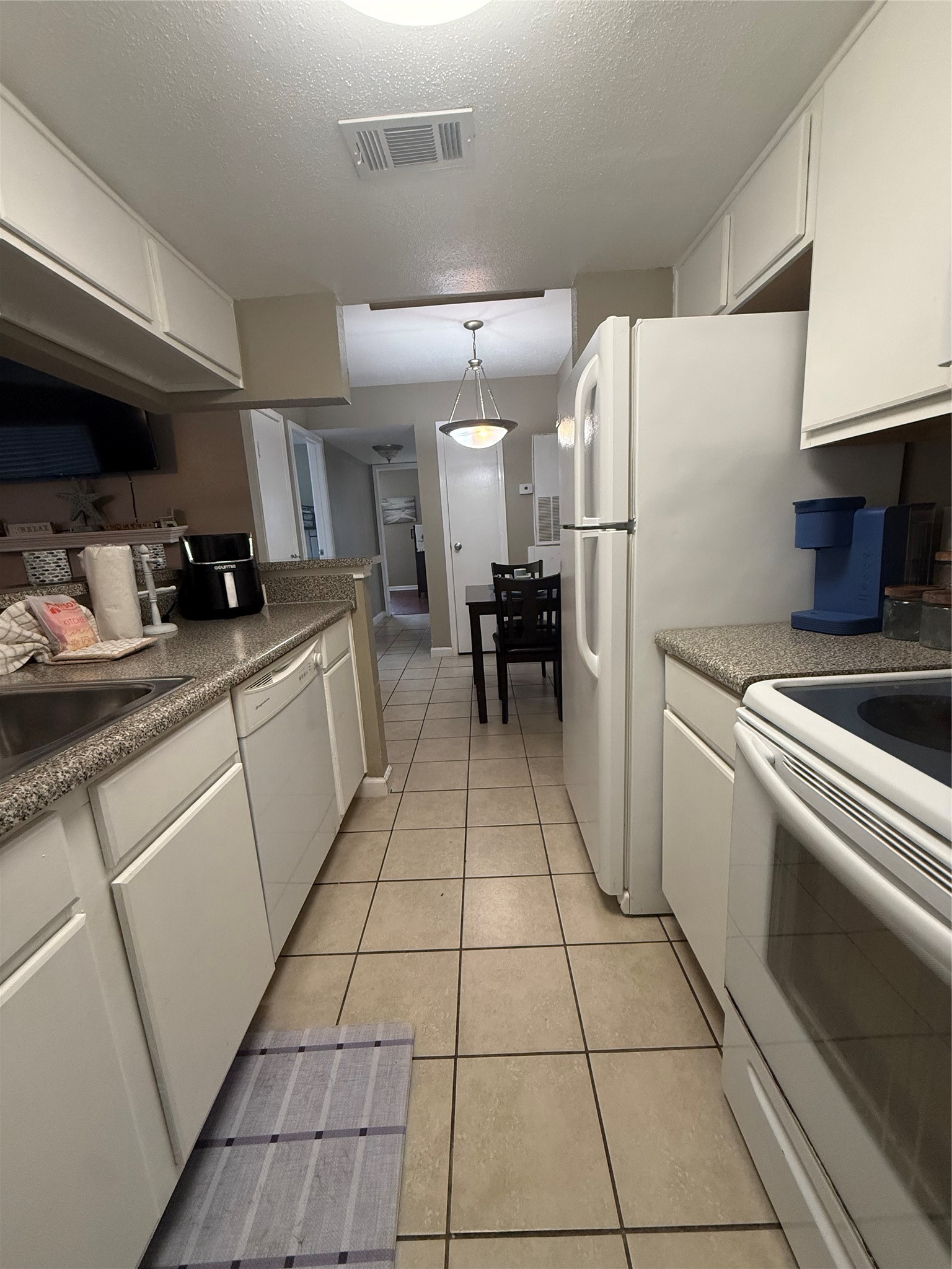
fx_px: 513
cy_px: 634
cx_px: 476
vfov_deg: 102.1
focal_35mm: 14
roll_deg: +3.1
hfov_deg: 85.7
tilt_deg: -12.1
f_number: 2.2
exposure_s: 1/120
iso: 320
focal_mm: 2.22
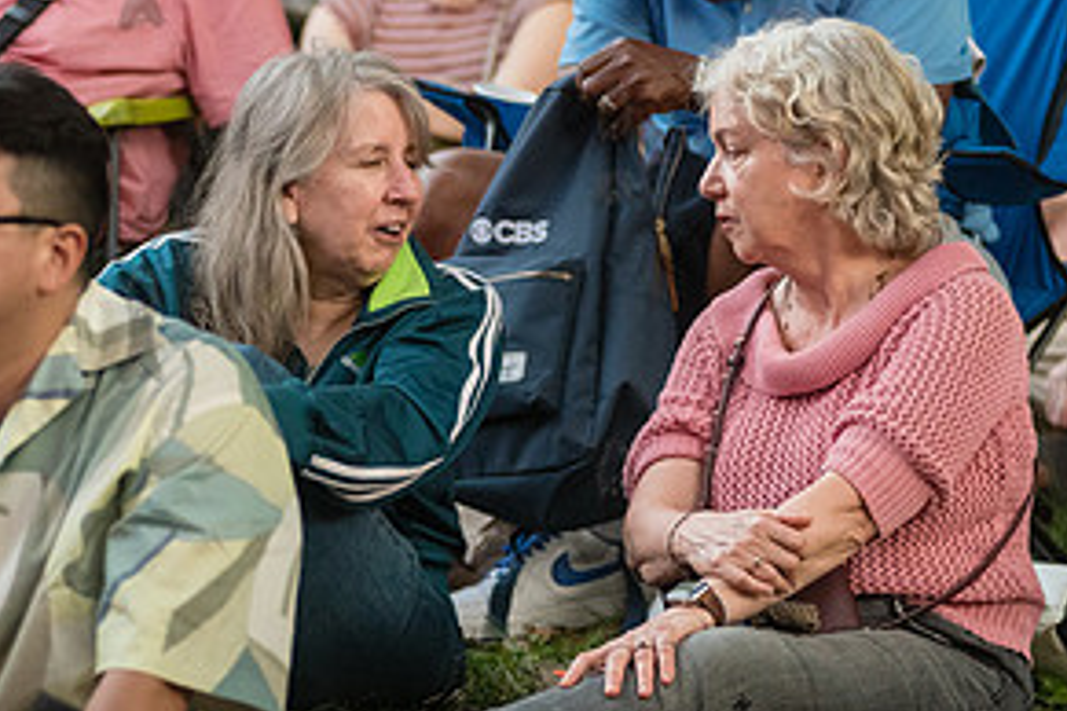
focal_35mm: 239
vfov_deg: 5.7
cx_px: 612
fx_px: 7083
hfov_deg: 8.6
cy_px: 141
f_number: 3.2
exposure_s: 1/160
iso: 4000
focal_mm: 120
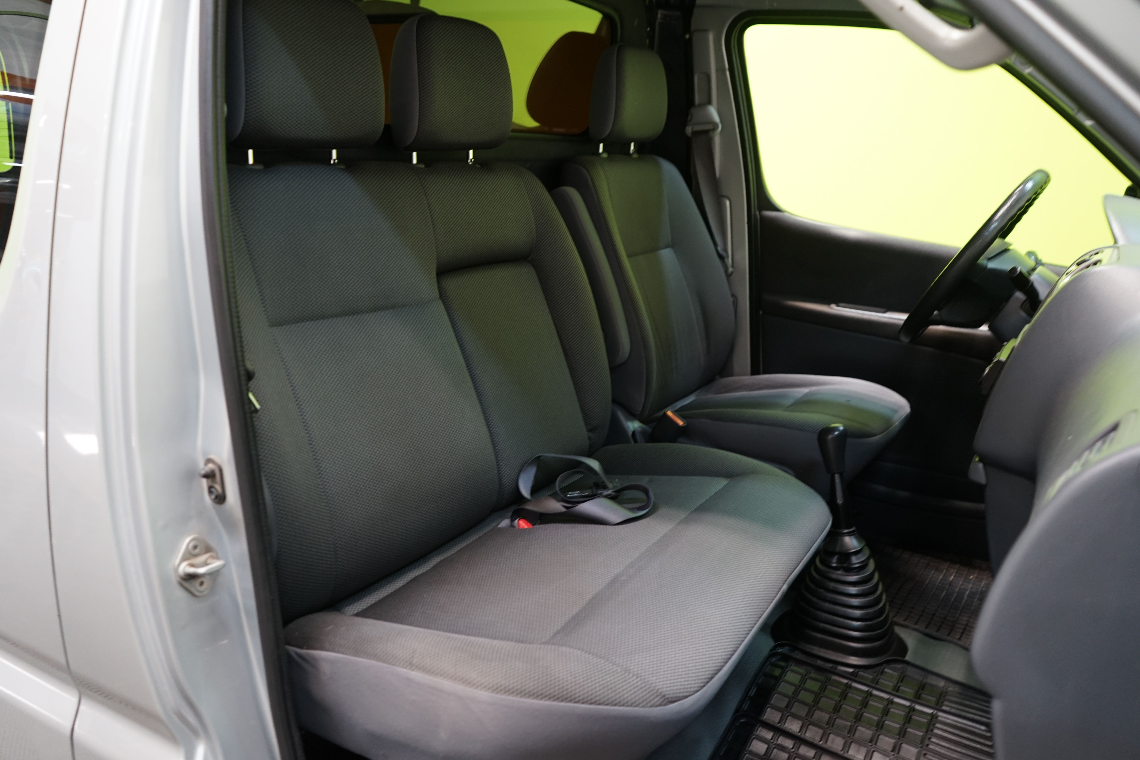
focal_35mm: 28
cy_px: 380
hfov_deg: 65.5
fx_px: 887
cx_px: 570
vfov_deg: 46.4
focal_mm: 28
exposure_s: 1/30
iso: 640
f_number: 3.5
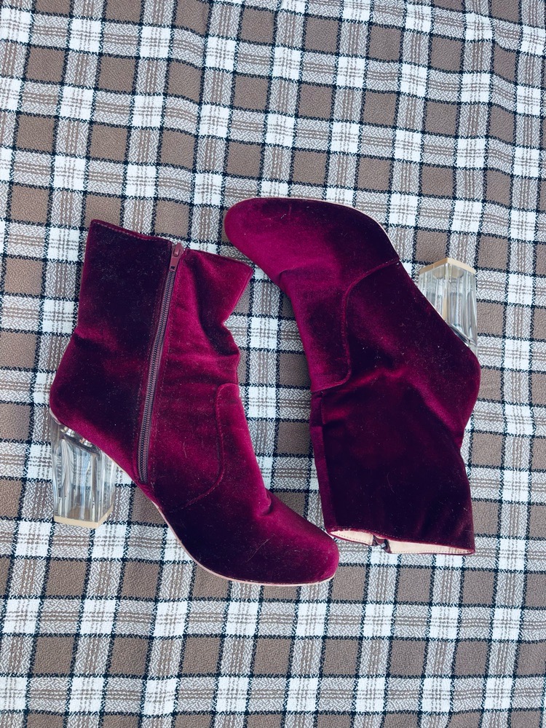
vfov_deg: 69.4
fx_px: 526
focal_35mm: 25
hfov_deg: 54.9
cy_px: 364
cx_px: 273
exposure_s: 1/121
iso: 64
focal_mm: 5.1
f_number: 1.6
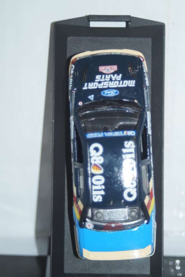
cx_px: 92
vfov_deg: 19.5
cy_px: 138
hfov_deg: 13.0
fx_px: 809
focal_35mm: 105
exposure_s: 1/60
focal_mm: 70
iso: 400
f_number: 5.6
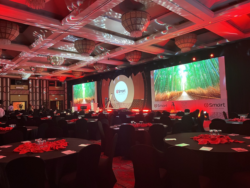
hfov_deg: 67.3
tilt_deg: +2.3
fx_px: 188
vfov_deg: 53.1
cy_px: 94
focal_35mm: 26
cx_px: 125
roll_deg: +2.5
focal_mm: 5.1
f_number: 1.6
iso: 500
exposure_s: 1/60
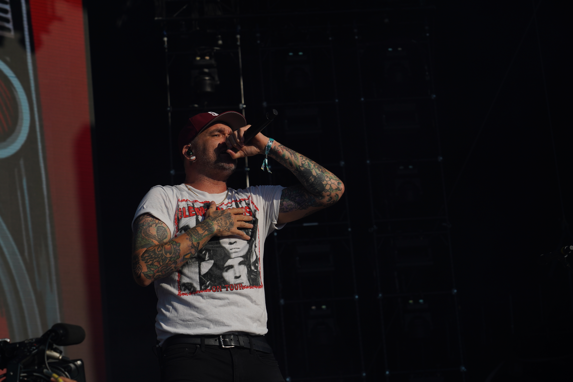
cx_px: 286
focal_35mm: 105
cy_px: 191
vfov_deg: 13.0
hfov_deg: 19.5
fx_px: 1671
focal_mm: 105
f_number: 8
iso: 100
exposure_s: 1/1000
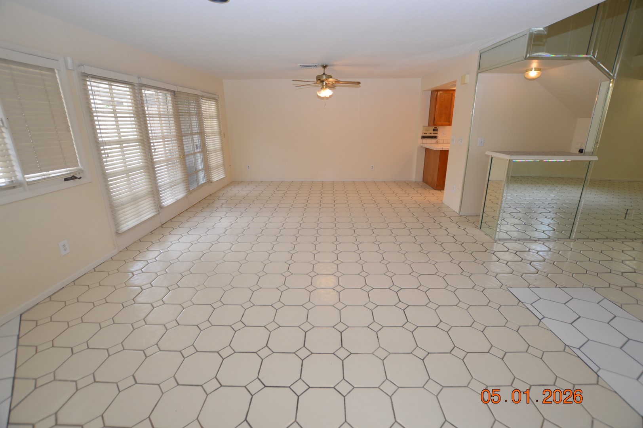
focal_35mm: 15
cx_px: 322
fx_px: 268
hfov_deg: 100.4
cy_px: 214
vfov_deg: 77.2
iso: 400
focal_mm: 10
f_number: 4.5
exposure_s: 1/80
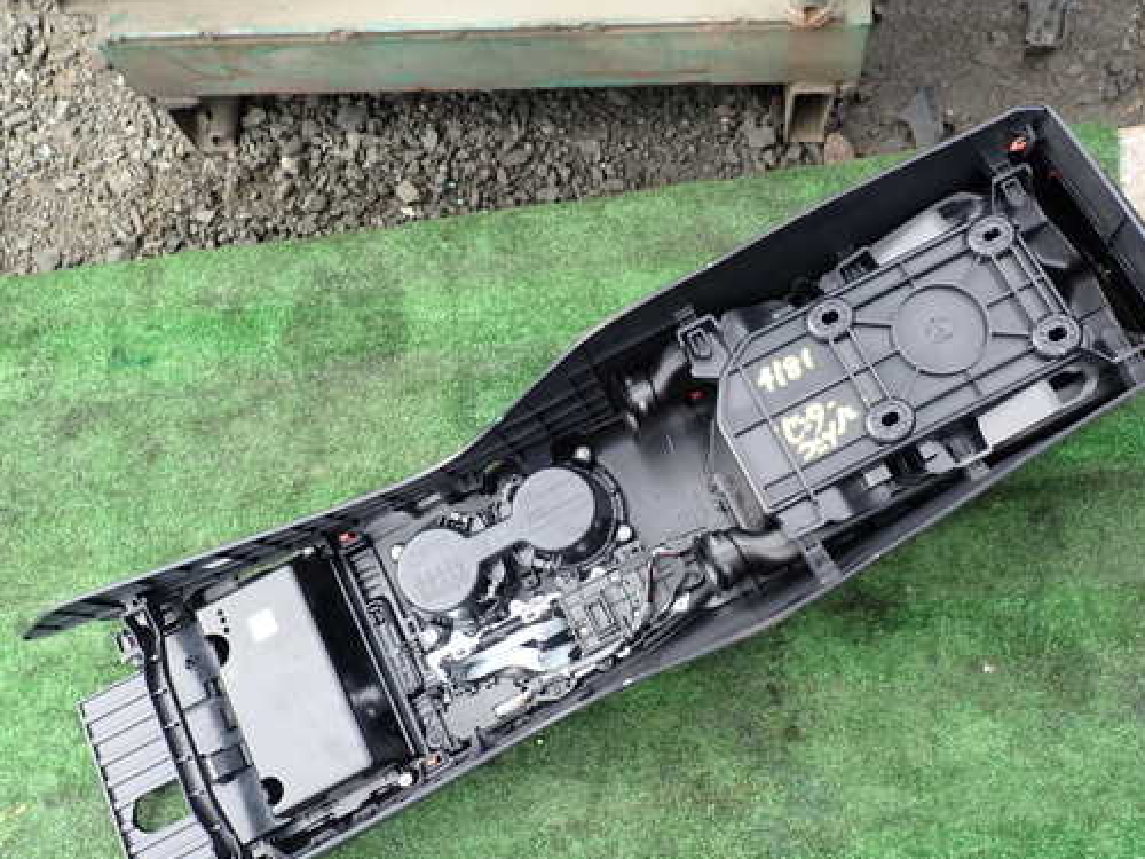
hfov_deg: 59.9
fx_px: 992
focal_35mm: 30
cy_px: 438
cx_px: 614
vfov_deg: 46.8
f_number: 2.8
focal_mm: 4.5
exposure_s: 1/160
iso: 100
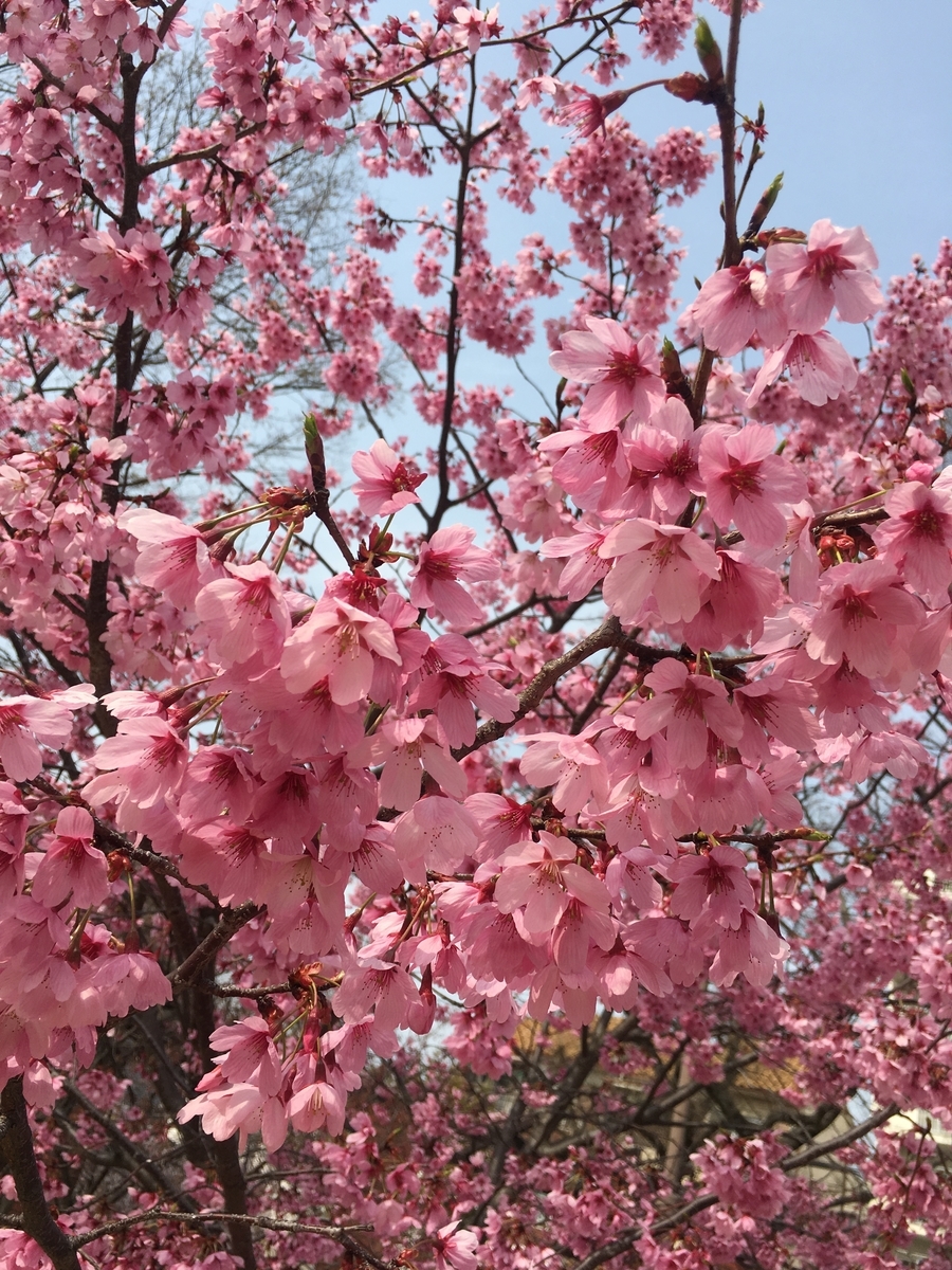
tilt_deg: +29.6
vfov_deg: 61.7
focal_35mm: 29
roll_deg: -18.1
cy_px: 635
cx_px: 476
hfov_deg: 48.2
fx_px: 1063
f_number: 2.2
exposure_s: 1/1637
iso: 25
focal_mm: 4.15
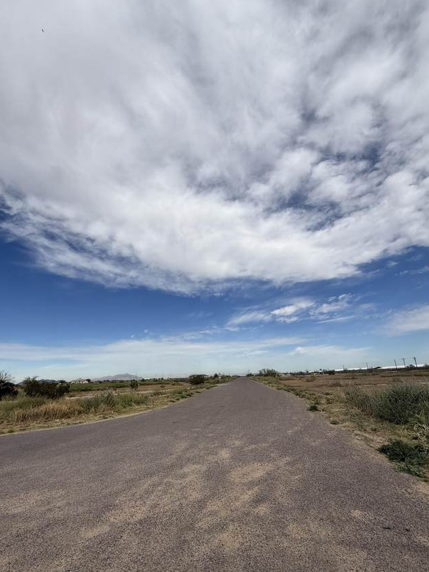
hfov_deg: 77.9
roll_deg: +2.4
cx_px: 193
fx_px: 264
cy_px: 315
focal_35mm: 16
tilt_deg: +14.0
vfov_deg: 94.2
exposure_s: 1/5155
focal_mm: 2.22
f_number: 2.2
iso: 50
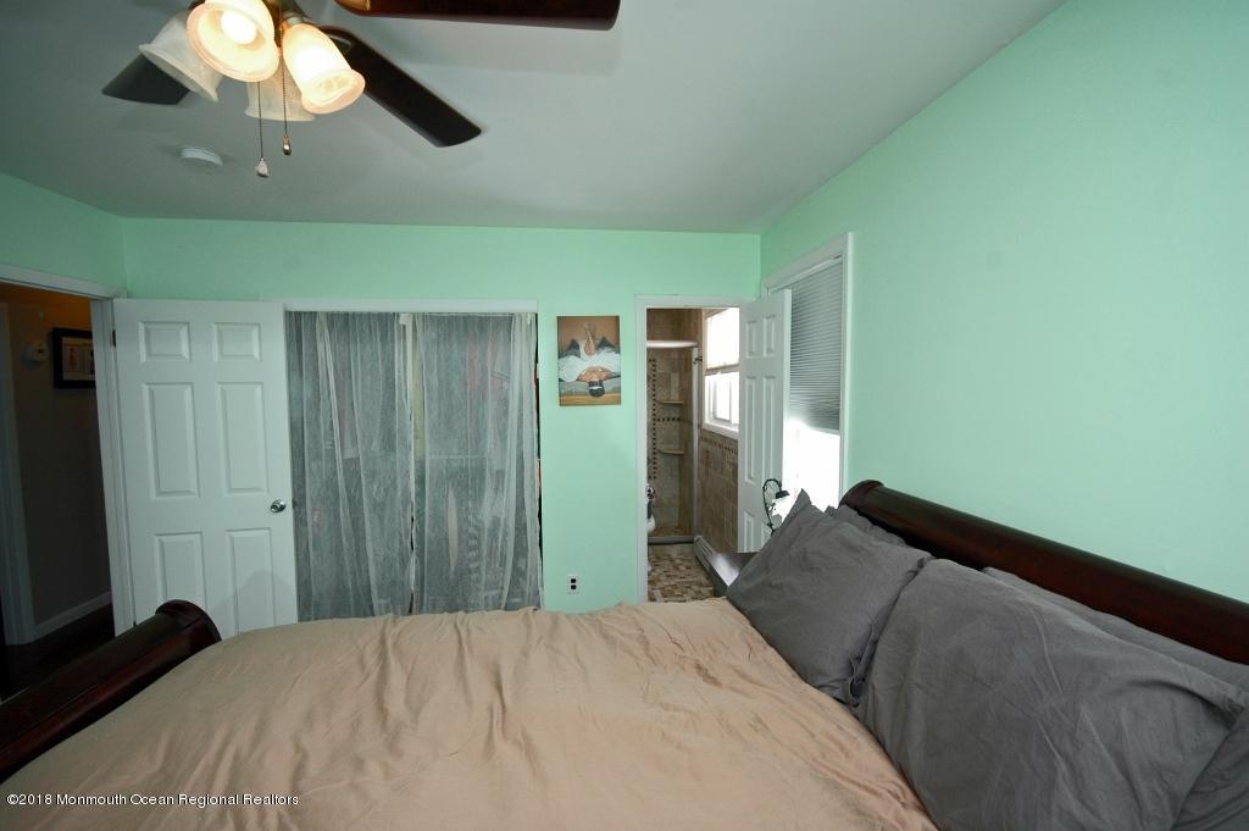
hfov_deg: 100.4
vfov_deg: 77.2
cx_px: 624
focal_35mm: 15
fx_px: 520
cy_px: 416
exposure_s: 1/100
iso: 400
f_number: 5
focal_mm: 10
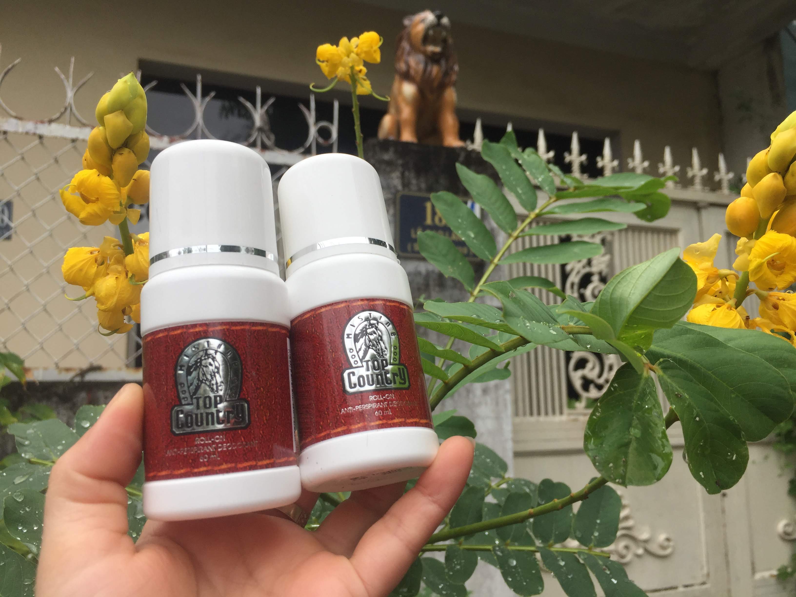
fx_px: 667
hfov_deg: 61.7
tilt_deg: +11.7
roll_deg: +0.1
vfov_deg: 48.2
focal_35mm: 29
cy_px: 298
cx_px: 398
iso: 32
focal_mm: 4.15
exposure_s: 1/1130
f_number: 2.2
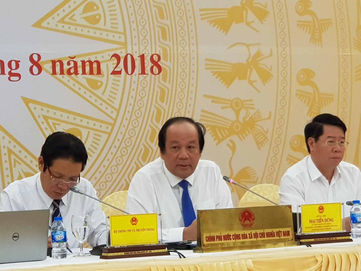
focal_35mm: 52
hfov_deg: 36.8
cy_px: 136
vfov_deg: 28.0
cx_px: 180
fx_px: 542
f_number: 2.4
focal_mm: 6
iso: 160
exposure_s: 1/33
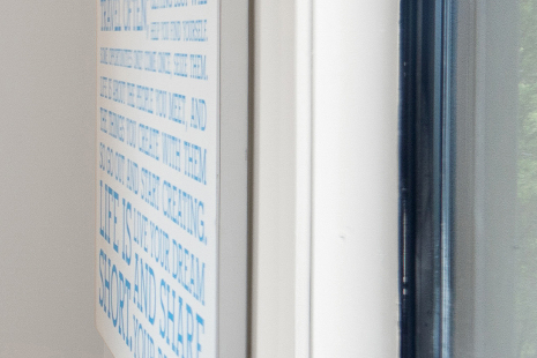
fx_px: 1313
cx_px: -920
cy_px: 67
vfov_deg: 15.4
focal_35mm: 88
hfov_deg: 13.0
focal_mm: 16
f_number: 8
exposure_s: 1/1.67
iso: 200
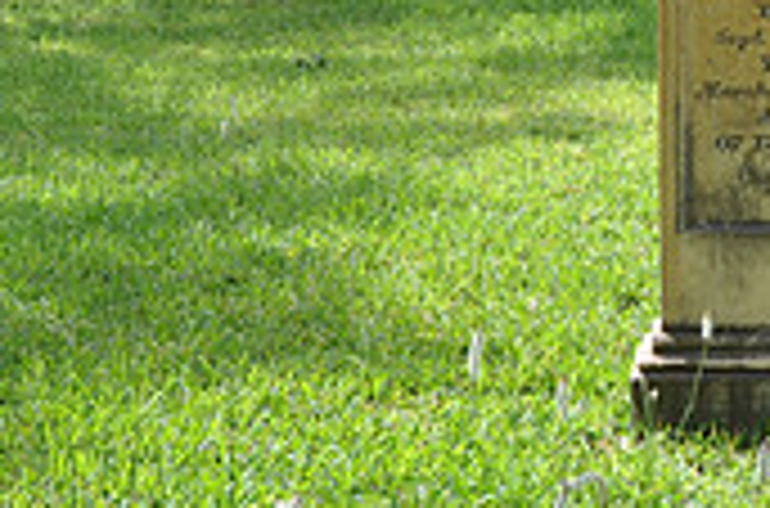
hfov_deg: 17.8
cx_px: 797
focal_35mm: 112
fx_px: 2389
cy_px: 276
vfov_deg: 12.2
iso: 200
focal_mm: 22
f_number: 7.1
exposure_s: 1/200
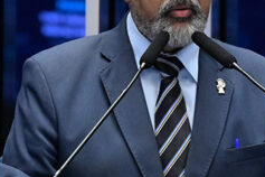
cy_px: 45
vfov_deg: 3.3
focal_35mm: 417
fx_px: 3069
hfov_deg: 4.9
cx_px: 187
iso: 6400
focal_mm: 110
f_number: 4
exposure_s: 1/160
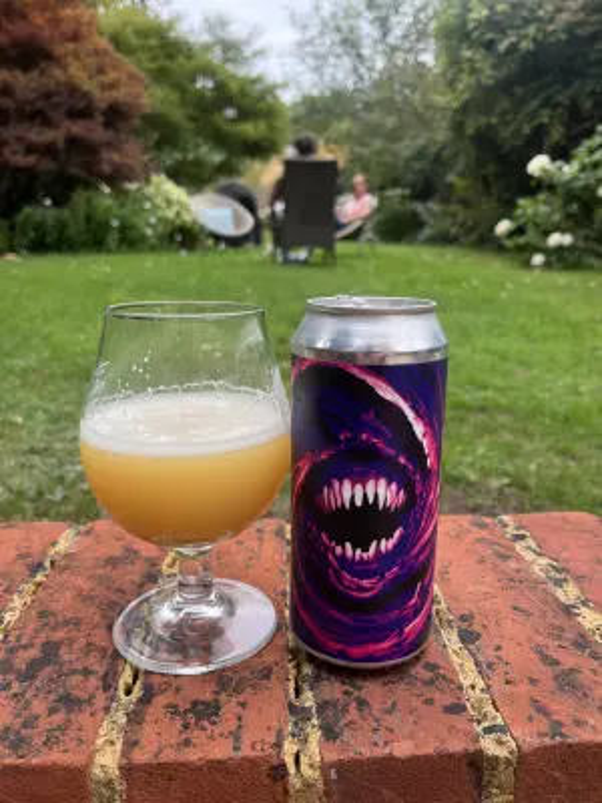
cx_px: 301
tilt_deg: -13.8
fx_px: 603
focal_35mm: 26
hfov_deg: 53.1
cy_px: 402
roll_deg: +0.2
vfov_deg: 67.3
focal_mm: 5.1
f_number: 1.6
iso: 50
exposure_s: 1/358
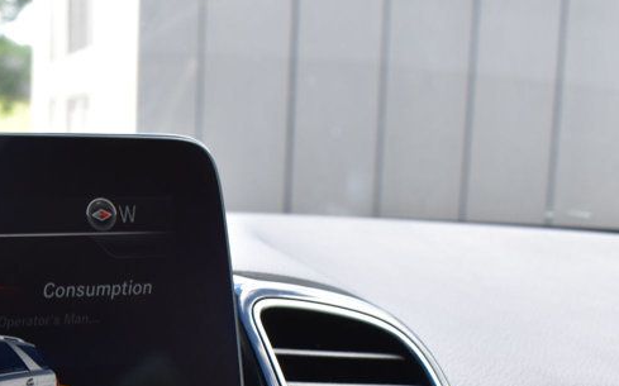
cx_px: -6
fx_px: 1350
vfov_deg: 16.0
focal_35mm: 80
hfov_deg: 24.6
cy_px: 371
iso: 400
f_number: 8
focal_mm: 25
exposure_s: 1/60
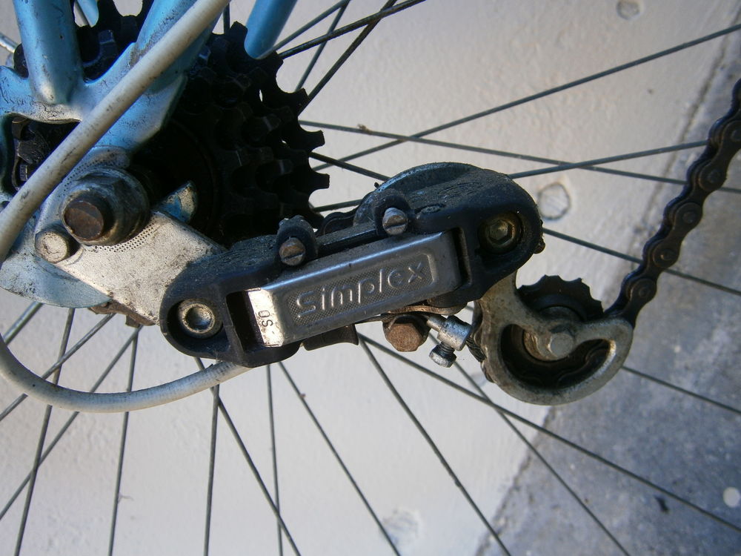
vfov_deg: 53.1
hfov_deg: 67.3
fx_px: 557
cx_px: 370
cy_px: 278
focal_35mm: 26
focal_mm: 4.7
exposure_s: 1/80
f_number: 2.8
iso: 80
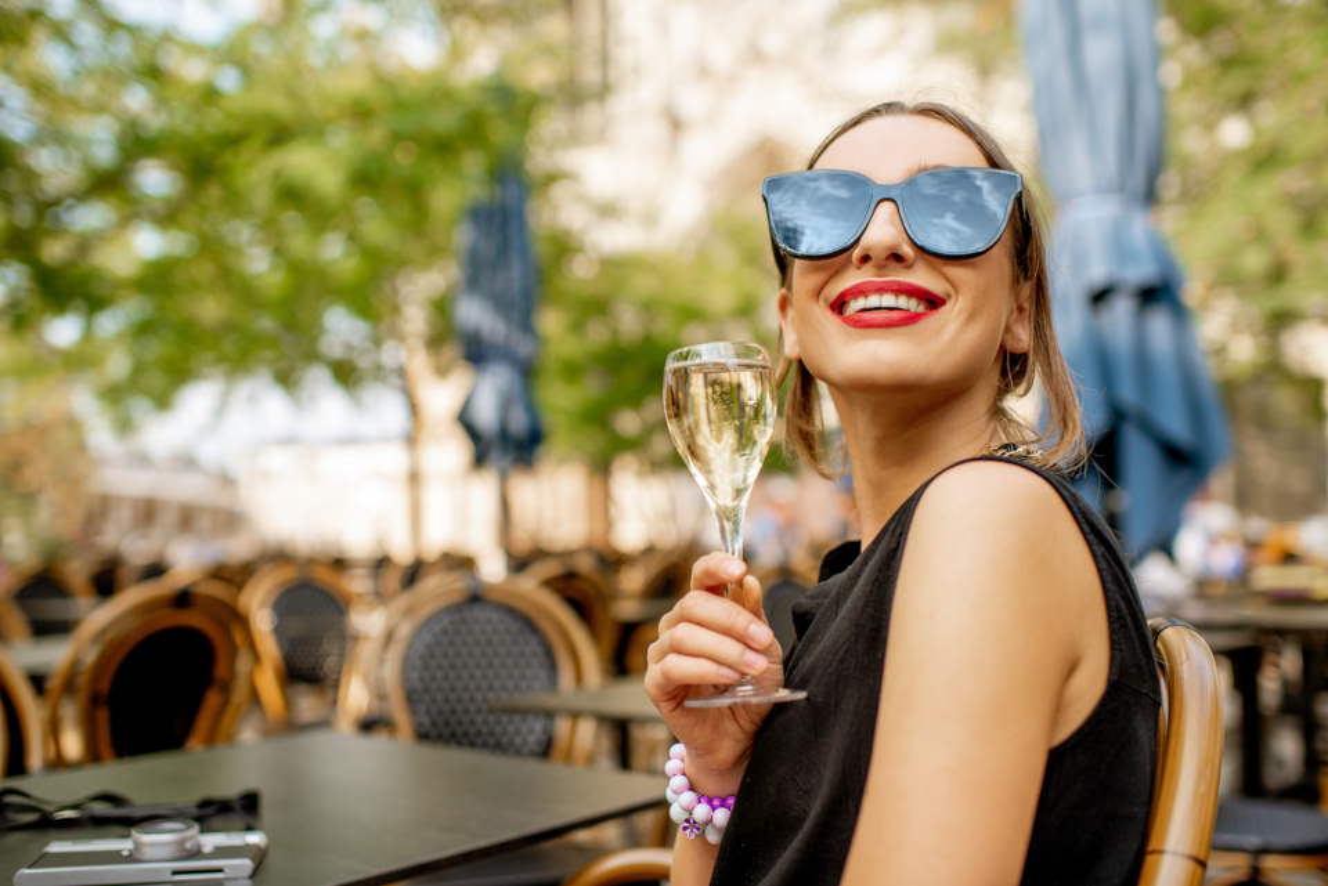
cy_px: 443
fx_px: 1292
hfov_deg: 54.4
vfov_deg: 37.9
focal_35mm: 35
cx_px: 664
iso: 200
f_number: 2.2
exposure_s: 1/1250
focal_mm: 35
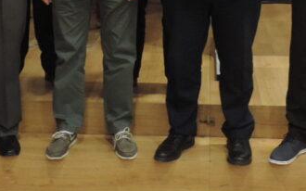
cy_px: -67
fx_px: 659
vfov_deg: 15.6
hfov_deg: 26.1
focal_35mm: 79
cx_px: 189
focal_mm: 4.3
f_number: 3
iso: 400
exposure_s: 1/20
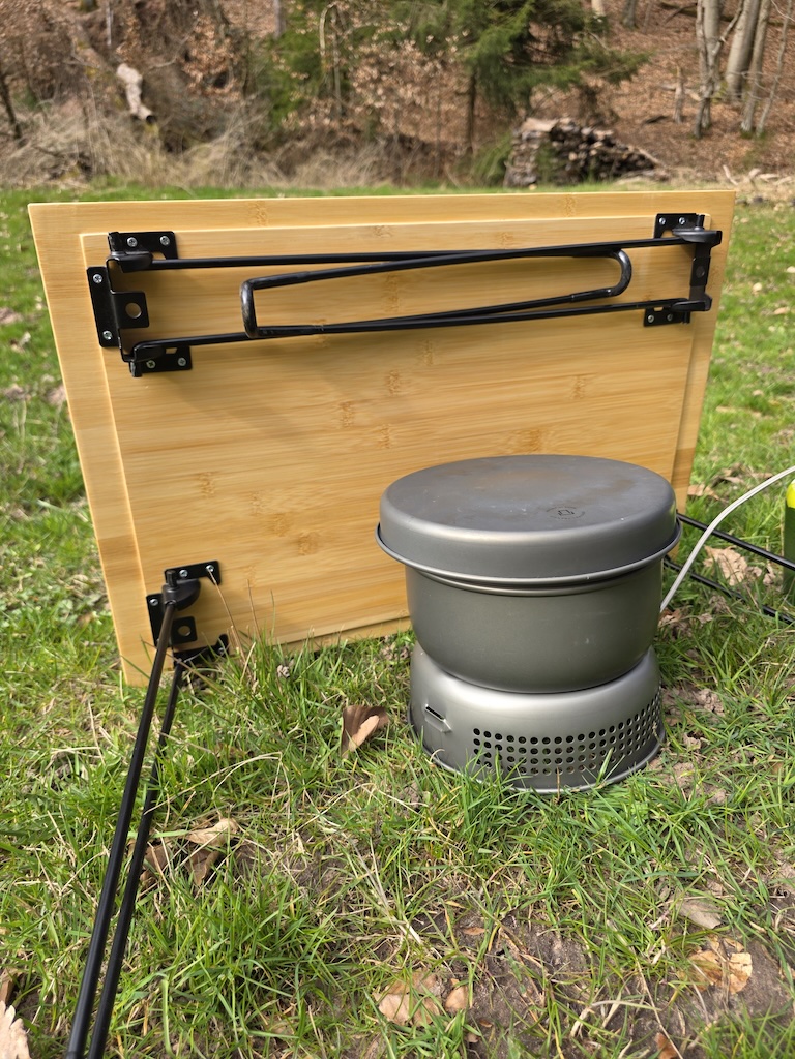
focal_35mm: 23
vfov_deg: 73.9
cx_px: 398
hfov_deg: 58.9
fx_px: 704
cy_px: 530
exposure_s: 1/359
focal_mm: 6.3
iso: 32
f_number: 1.7
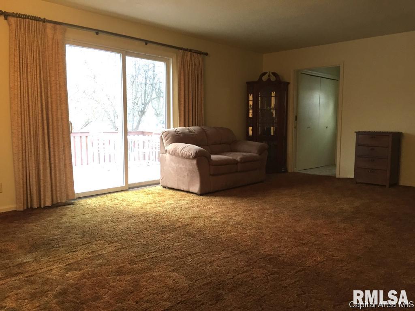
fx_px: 348
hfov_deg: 61.7
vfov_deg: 48.2
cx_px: 208
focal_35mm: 29
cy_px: 156
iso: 50
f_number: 2.2
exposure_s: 1/30
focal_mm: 4.15
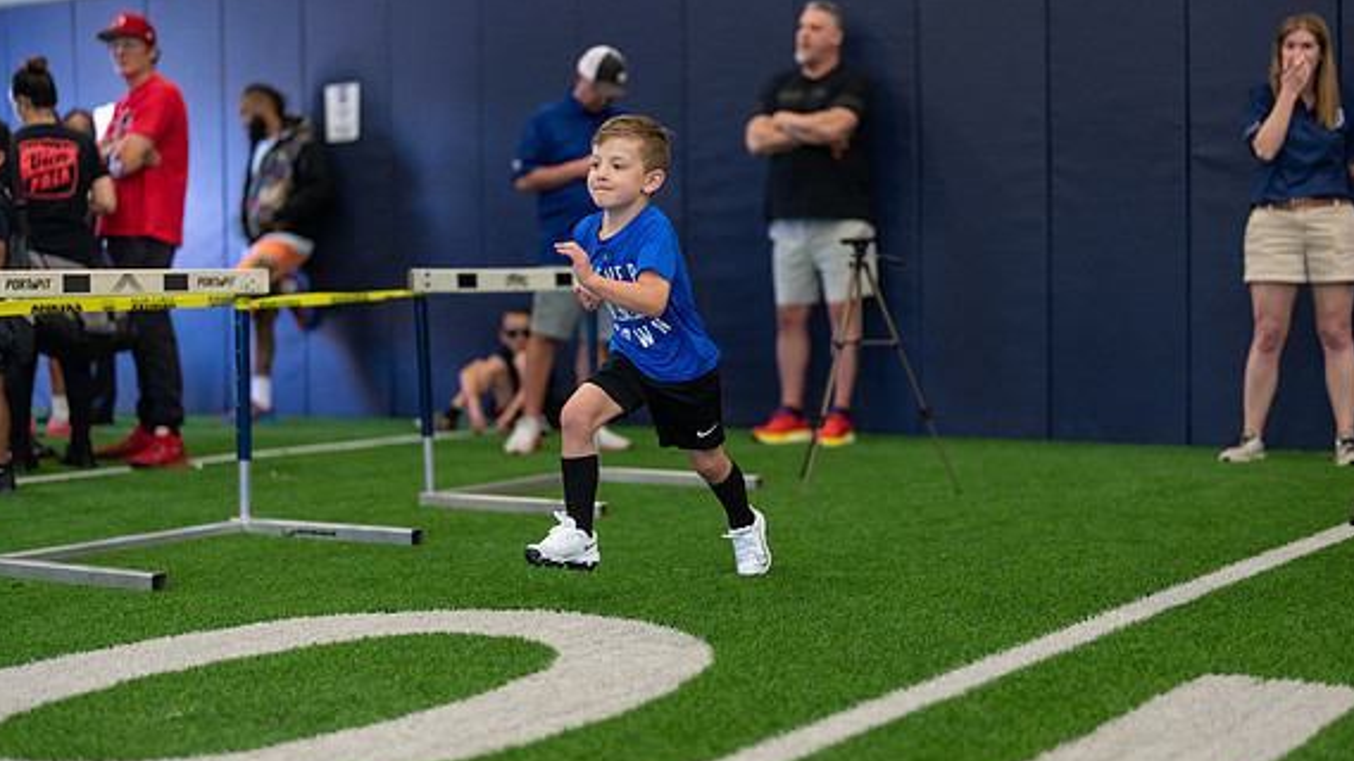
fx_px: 2082
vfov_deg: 20.7
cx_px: 683
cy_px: 328
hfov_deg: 36.0
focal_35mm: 58
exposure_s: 1/1000
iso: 1250
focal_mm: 50
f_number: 1.2
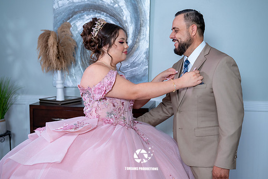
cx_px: 144
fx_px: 350
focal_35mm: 47
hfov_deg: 41.9
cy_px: 85
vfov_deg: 28.6
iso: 1250
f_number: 4
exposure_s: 1/60
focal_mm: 41
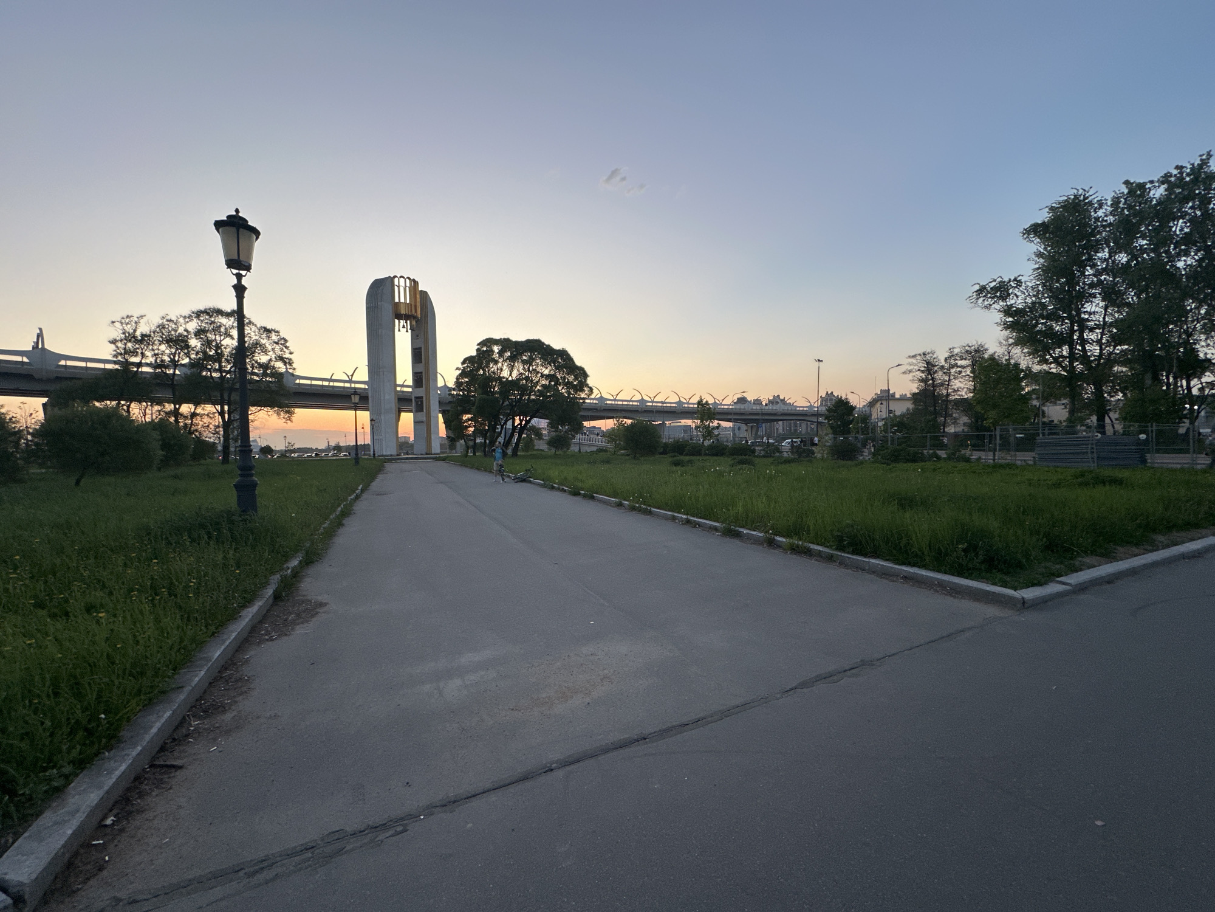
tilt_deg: -1.7
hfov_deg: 102.1
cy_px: 456
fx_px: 491
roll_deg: +1.4
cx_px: 608
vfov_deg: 85.7
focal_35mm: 14
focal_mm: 2.22
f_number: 2.2
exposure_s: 1/99
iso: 100
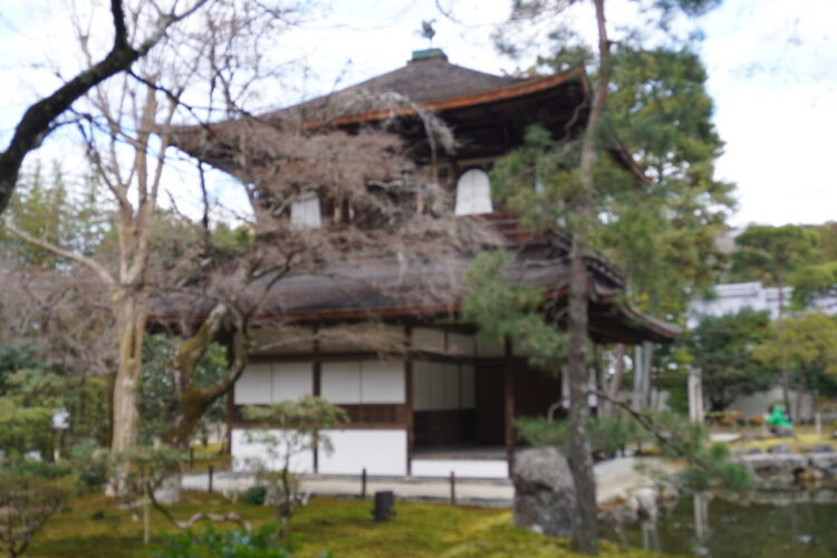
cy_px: 279
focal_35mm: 39
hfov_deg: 49.6
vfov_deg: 34.2
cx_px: 418
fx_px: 907
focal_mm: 26
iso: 100
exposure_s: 1/80
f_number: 5
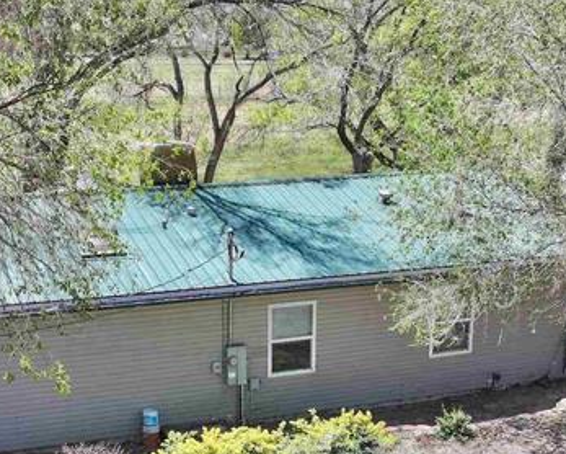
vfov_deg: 21.6
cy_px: 416
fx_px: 1156
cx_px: 248
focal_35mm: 69
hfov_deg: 27.5
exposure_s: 1/1000
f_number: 2.8
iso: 100
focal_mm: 12.29
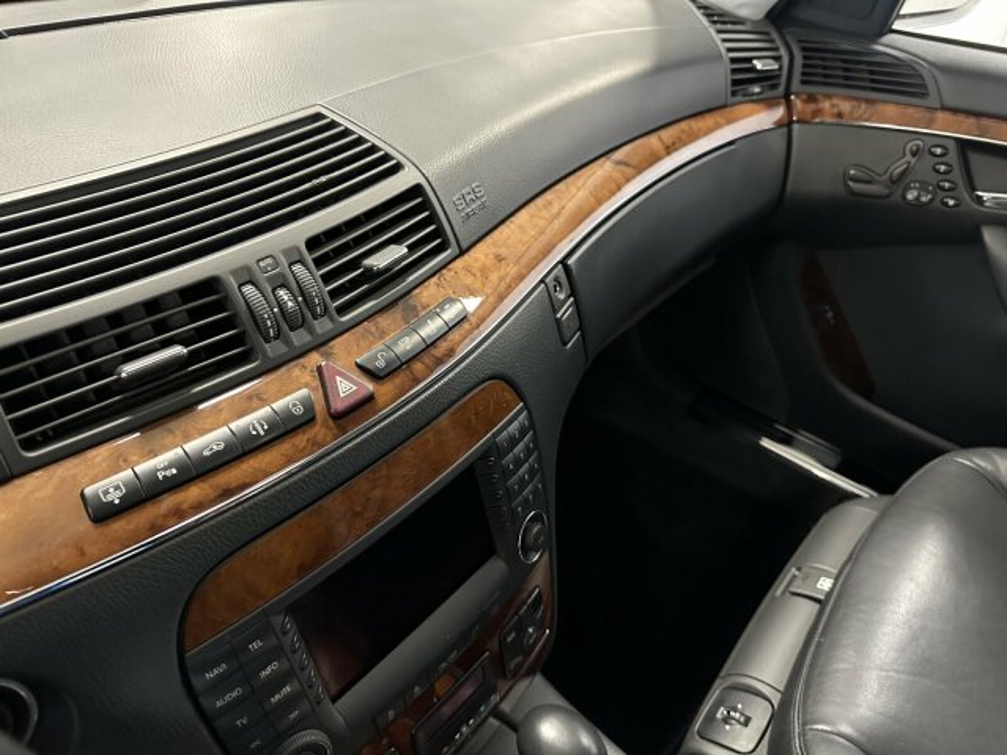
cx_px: 504
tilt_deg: -39.5
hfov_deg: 71.6
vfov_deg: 56.8
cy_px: 378
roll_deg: -4.3
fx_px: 698
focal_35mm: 24
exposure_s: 1/31
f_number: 1.78
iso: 800
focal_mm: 6.86
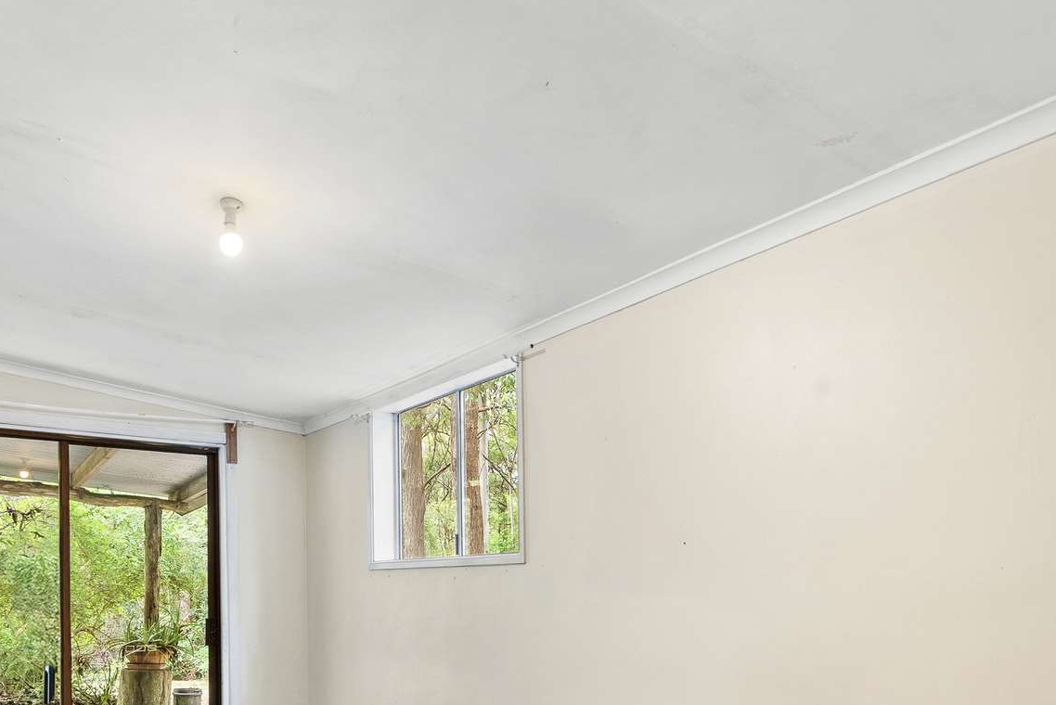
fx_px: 792
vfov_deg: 44.9
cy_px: 593
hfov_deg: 66.0
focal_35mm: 27
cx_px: 375
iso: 320
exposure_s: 2
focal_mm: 16
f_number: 9
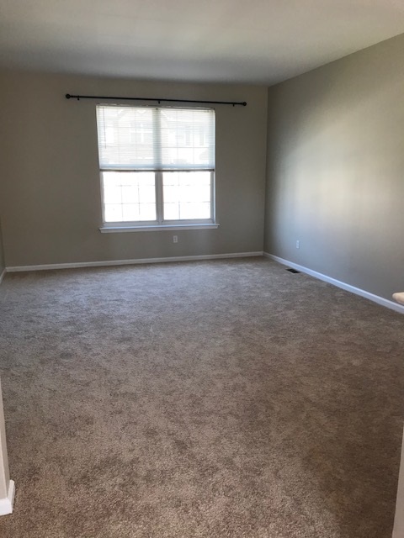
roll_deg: +0.7
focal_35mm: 28
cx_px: 202
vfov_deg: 63.4
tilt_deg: -11.8
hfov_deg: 49.7
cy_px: 269
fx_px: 436
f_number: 1.8
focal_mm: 3.99
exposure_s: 1/90
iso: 32
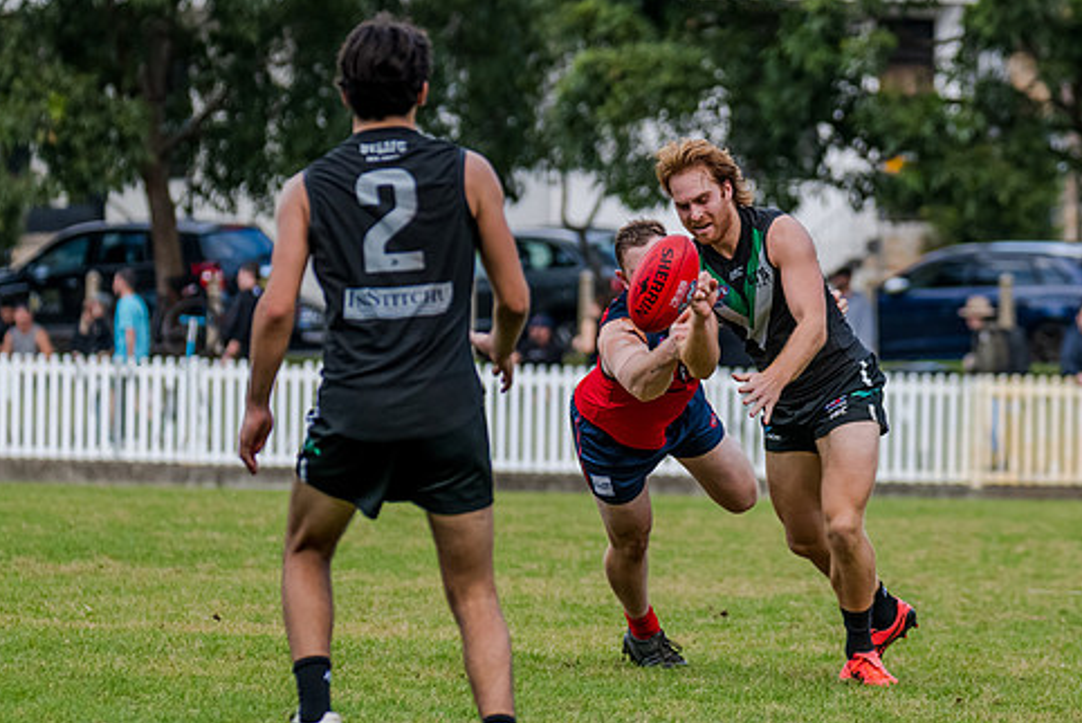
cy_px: 282
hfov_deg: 5.8
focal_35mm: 354
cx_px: 790
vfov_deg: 3.9
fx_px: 10646
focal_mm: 210
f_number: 5
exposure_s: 1/1600
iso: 800
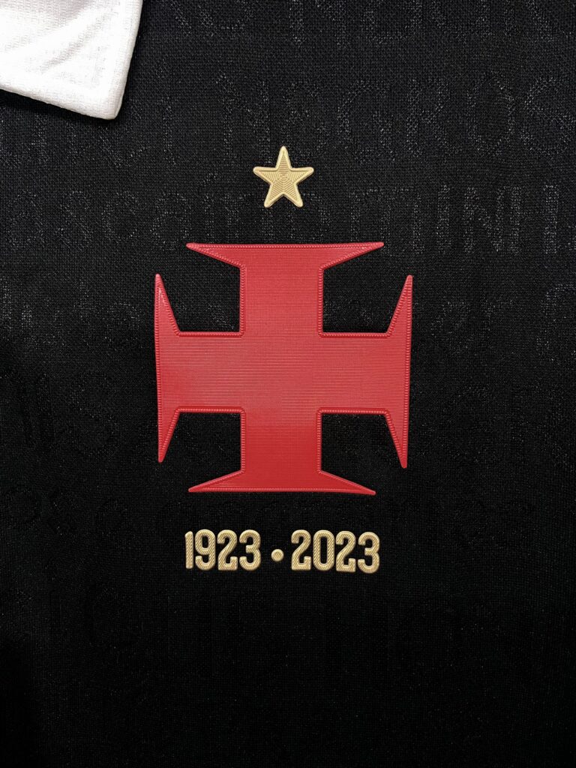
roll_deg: +3.4
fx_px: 577
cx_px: 288
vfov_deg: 67.3
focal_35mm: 26
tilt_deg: -5.4
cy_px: 384
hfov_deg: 53.1
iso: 400
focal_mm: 4.25
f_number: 1.8
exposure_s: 1/60
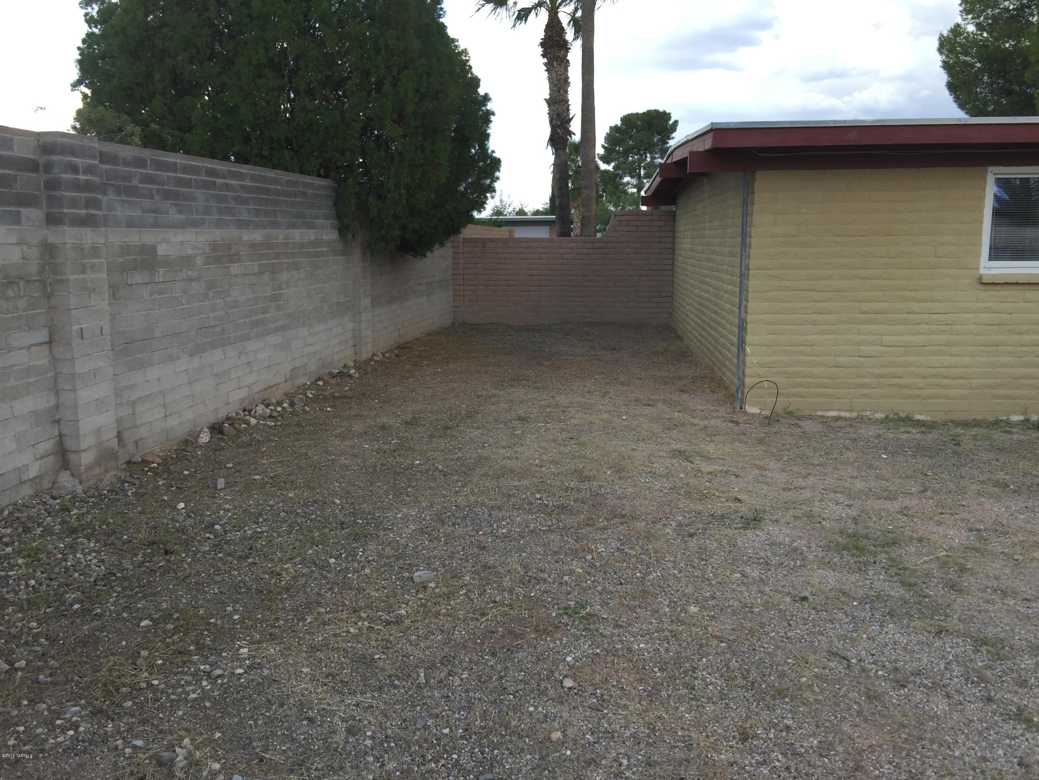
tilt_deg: -13.5
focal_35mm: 29
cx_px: 520
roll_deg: -0.9
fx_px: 870
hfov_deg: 61.7
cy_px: 390
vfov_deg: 48.2
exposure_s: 1/465
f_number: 2.2
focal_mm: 4.15
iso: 32
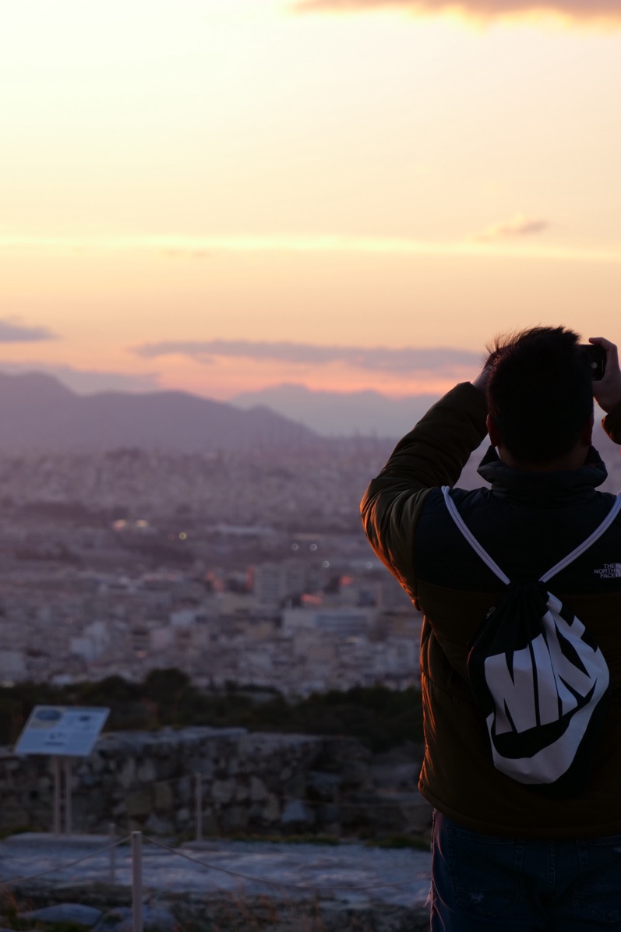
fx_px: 4322
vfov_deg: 12.3
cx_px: 248
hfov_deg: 8.2
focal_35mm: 167
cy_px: 467
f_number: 4
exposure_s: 1/125
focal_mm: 60
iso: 100
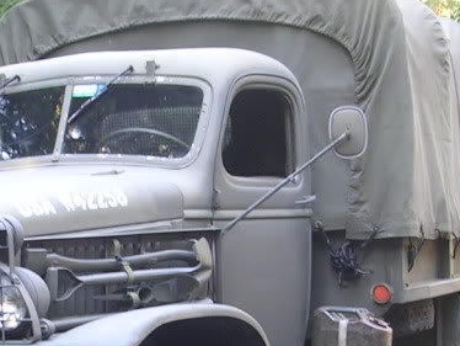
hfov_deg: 18.8
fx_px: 1383
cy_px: 320
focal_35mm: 104
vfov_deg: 14.1
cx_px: 118
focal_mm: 5.8
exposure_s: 1/10
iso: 50
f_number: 2.8
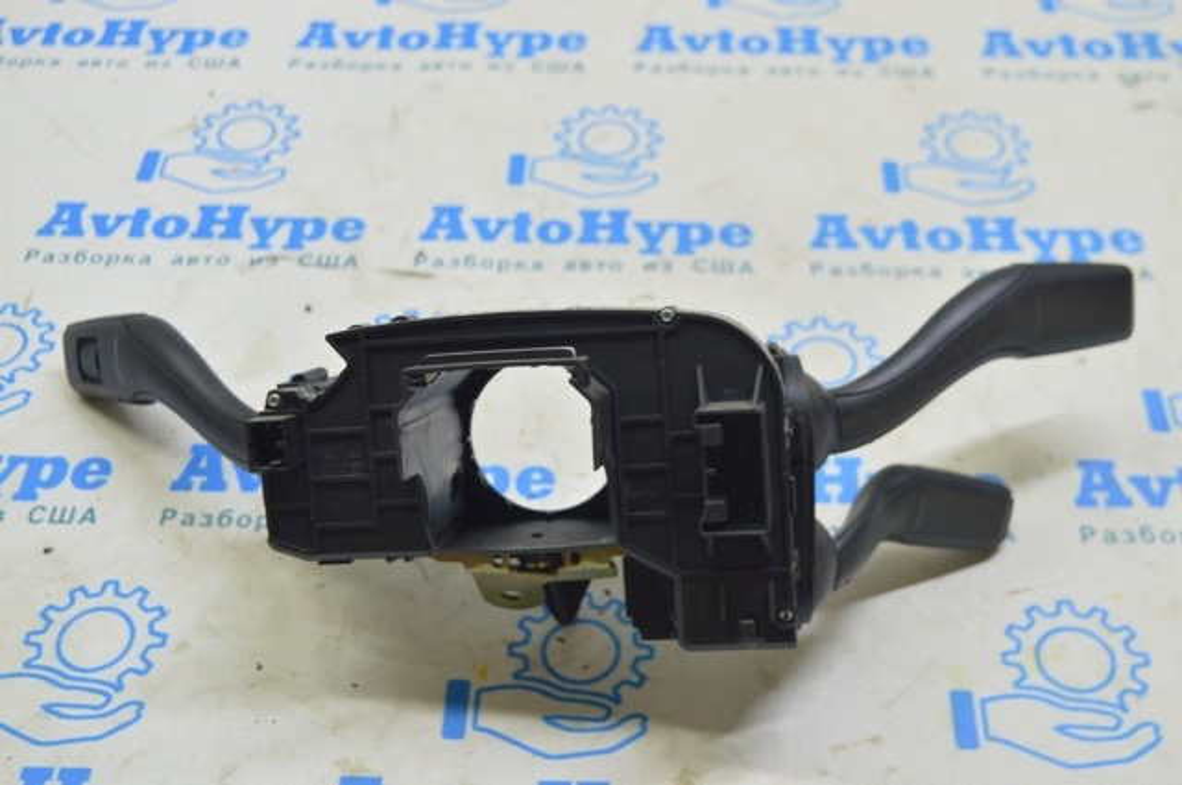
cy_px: 392
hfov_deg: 38.9
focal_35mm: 51
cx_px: 591
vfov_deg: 26.4
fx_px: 1672
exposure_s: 1/20
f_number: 5.6
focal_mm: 34
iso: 400
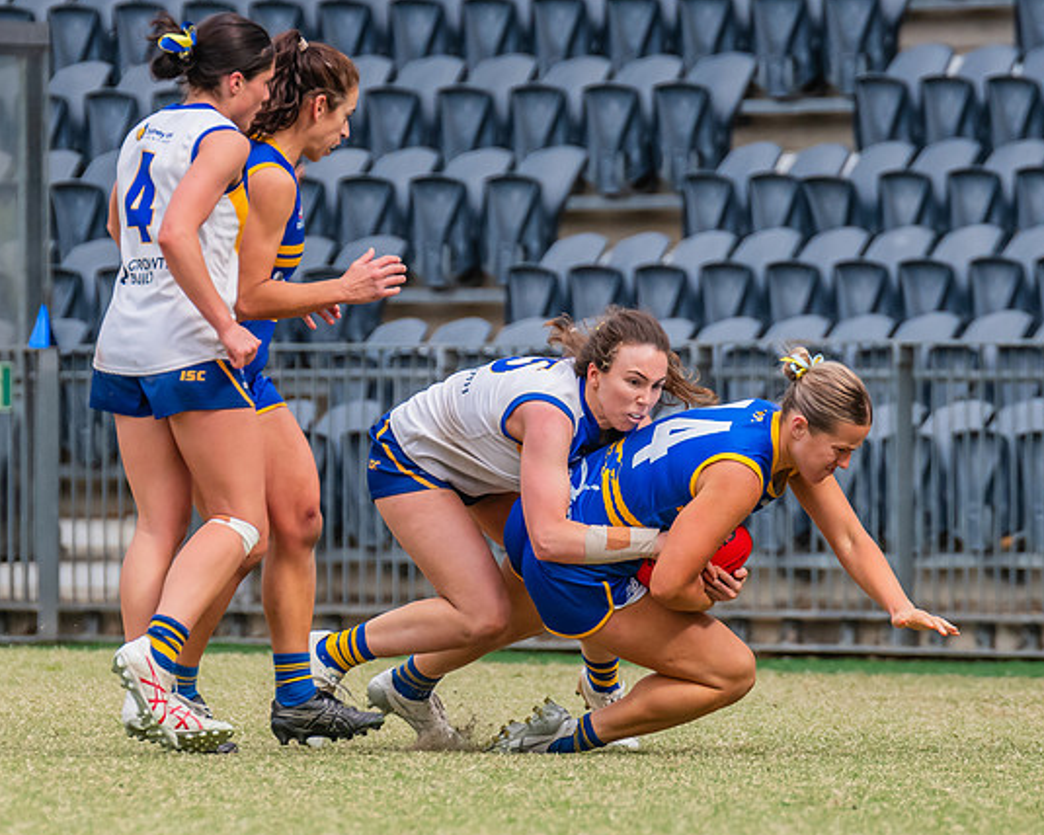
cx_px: 584
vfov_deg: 2.0
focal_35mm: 781
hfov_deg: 2.5
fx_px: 24132
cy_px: 579
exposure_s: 1/1250
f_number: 8
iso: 800
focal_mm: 380
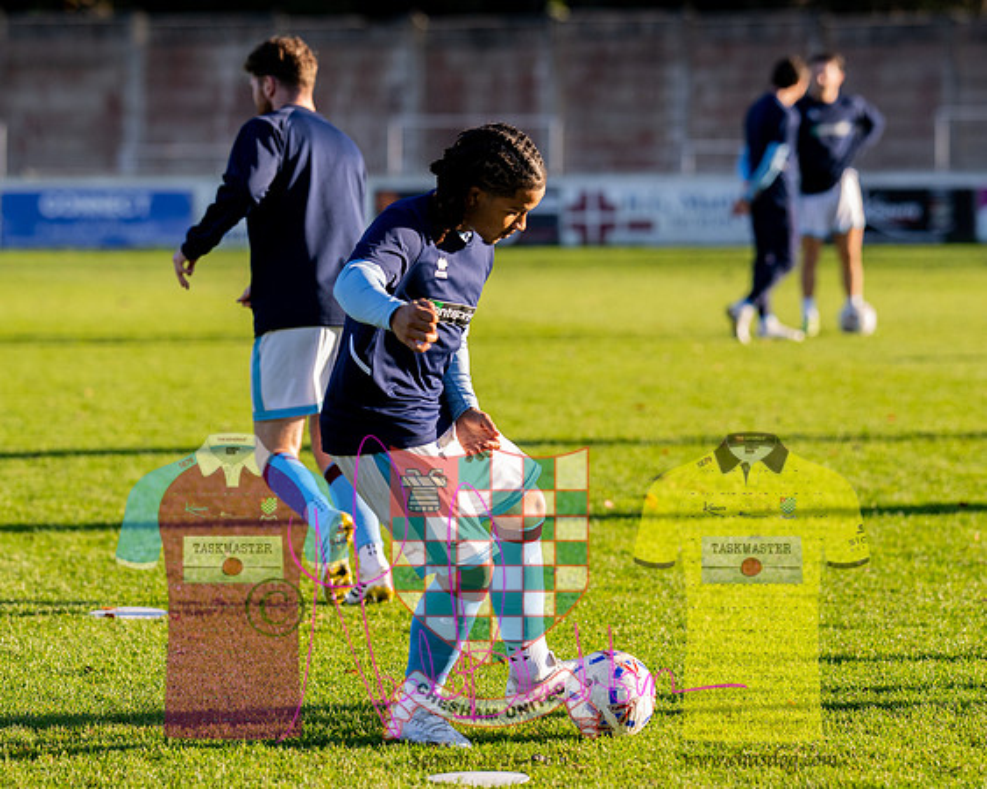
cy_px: 464
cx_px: 459
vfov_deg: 7.5
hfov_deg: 9.3
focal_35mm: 207
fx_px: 6049
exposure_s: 1/2500
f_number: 2.8
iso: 400
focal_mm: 135
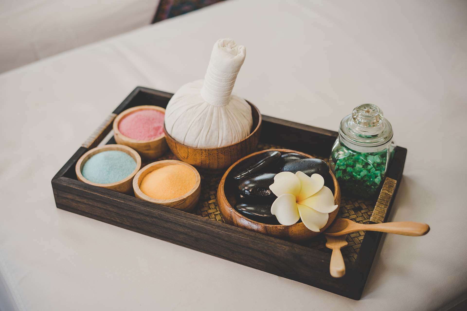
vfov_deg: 27.0
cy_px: 156
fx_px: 649
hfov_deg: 39.6
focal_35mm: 50
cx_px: 234
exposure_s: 1/50
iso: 100
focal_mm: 50
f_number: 2.8
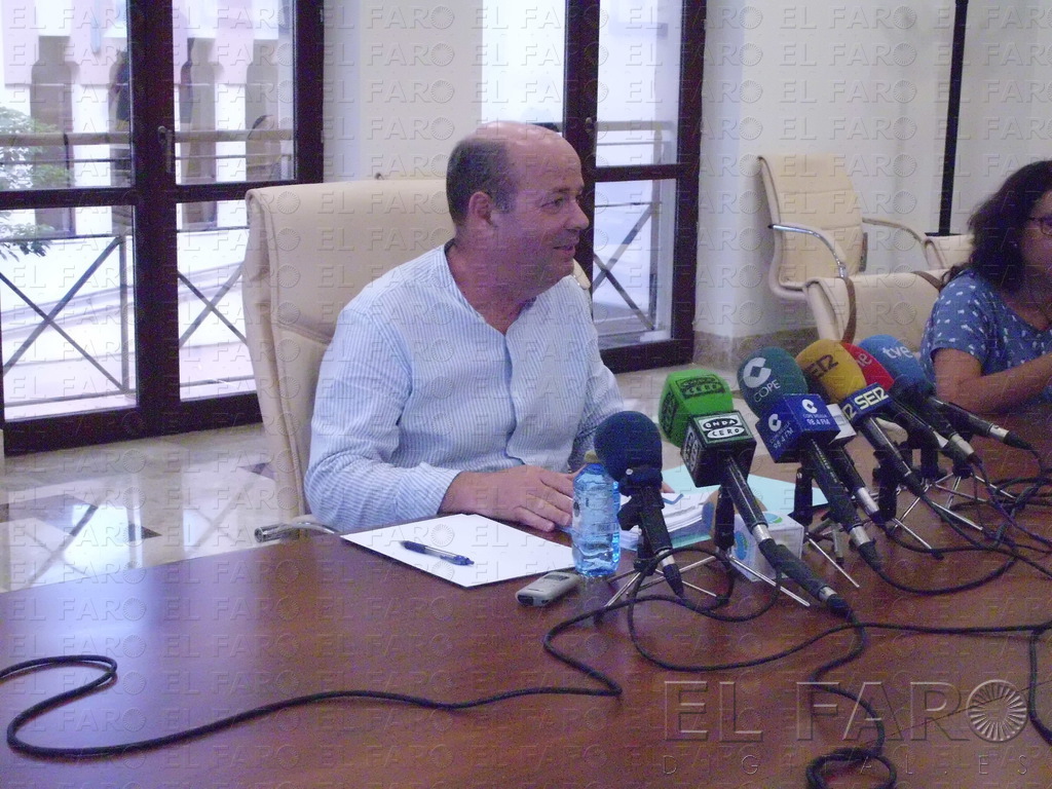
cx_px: 526
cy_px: 394
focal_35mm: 59
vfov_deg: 24.8
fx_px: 1793
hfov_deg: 32.7
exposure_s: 1/100
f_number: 3.7
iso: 800
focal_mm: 10.5
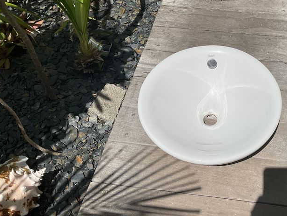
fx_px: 390
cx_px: 219
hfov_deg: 39.2
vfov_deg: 30.6
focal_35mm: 47
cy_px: 70
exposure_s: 1/5263
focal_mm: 3
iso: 16
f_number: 1.8
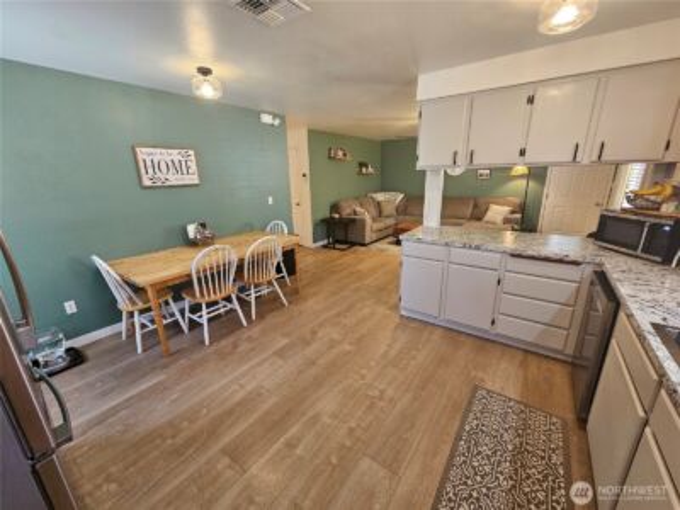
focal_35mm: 13
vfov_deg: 89.9
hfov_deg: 106.2
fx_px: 255
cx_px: 340
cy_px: 255
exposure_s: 1/60
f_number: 2.2
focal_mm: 2.2
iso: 250
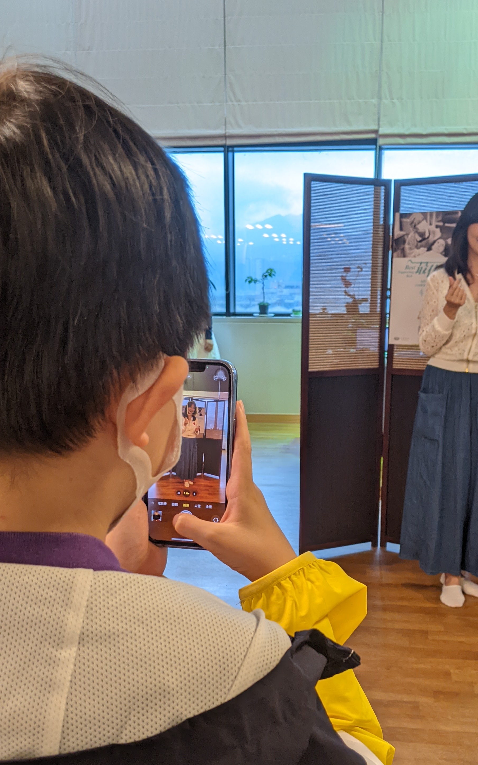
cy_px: 491
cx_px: 281
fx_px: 834
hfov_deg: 31.9
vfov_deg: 48.7
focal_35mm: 40
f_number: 1.8
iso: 84
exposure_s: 1/120
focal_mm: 4.44
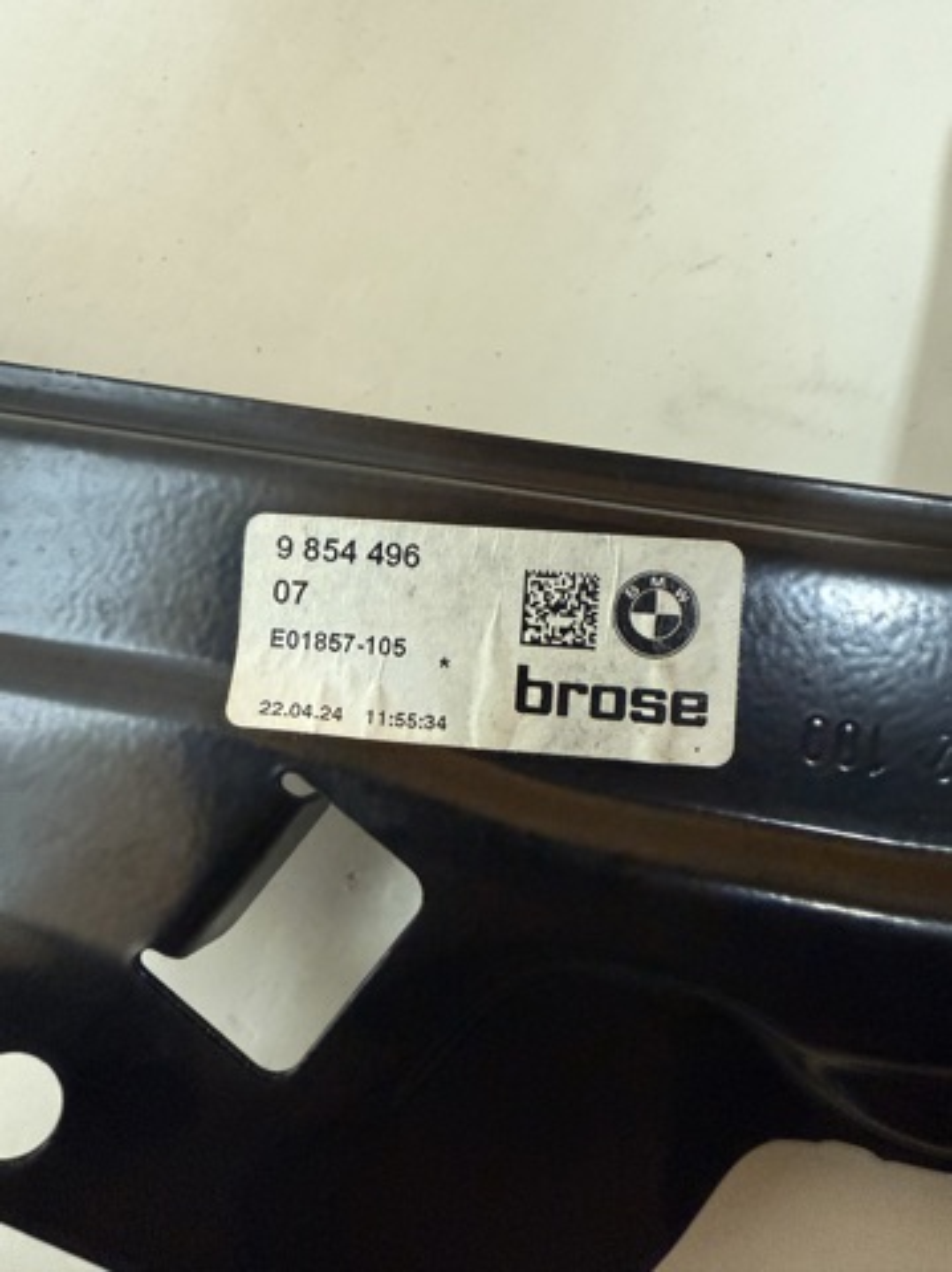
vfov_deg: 71.7
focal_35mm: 24
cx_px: 476
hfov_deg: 56.7
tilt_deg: -82.5
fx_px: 882
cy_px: 636
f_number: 2.2
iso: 640
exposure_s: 1/50
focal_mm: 2.22
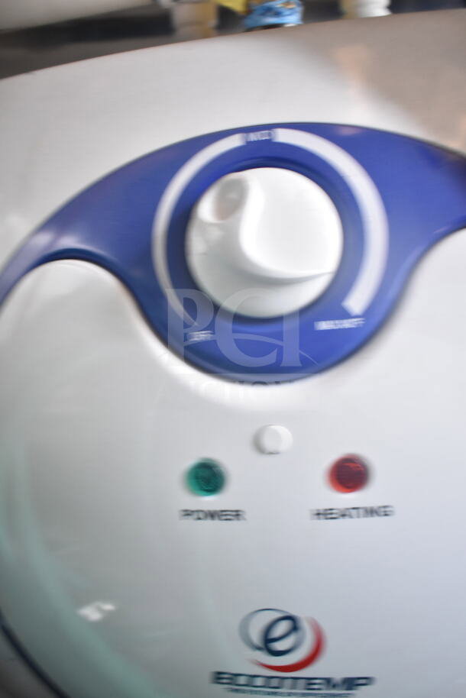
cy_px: 349
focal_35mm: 33
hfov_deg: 40.0
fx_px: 640
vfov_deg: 57.2
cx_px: 233
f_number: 3.8
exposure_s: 1/30
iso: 1600
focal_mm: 22
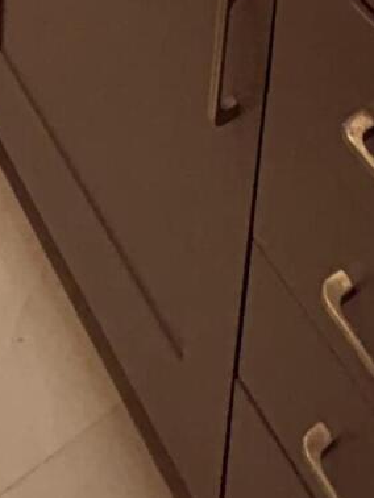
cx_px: -1
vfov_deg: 14.7
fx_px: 1065
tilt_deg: -13.1
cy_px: -727
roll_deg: -3.3
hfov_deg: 19.3
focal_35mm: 74
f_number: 2.2
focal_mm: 2.22
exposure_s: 1/181
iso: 64
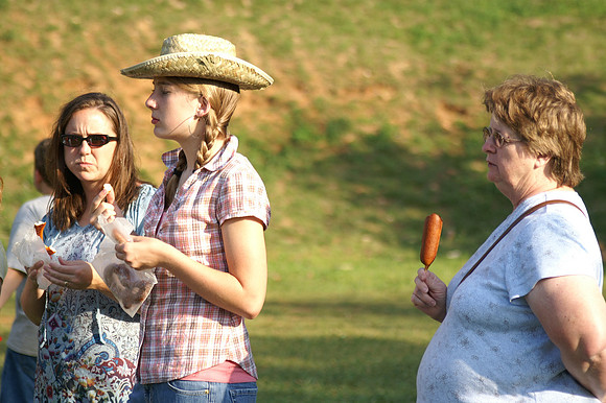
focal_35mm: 165
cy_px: 202
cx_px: 303
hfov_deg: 12.5
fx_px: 2776
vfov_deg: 8.3
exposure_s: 1/400
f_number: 4.5
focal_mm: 110
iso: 100
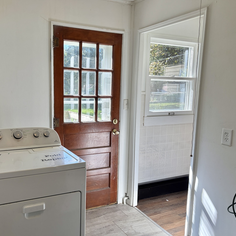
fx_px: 239
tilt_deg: -6.9
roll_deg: -0.3
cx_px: 86
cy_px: 118
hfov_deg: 51.9
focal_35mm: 31
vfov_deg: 52.5
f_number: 1.6
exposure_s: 1/232
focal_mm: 5.96
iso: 40
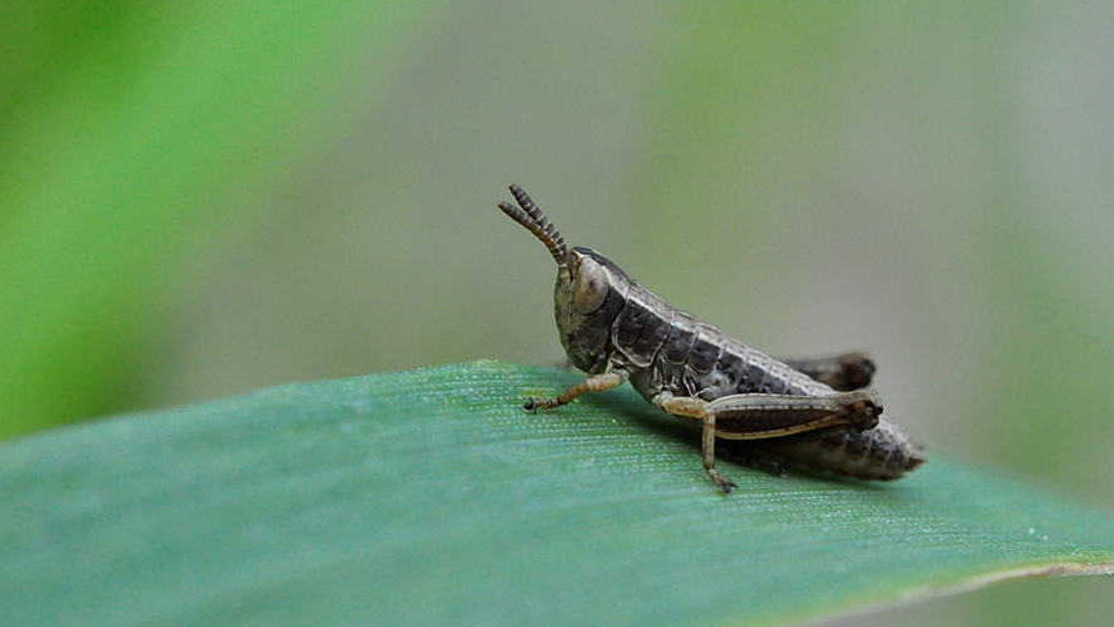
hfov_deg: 22.5
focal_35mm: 95
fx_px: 2807
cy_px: 307
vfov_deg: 12.7
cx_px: 553
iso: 1600
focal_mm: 60
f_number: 14
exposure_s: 1/250
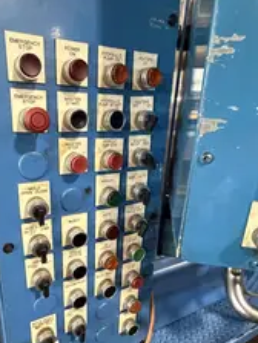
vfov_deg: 68.9
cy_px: 201
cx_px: 95
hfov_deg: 54.2
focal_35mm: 25
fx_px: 248
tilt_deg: -19.1
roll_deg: -0.4
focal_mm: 2.22
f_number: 2.2
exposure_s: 1/60
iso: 1000
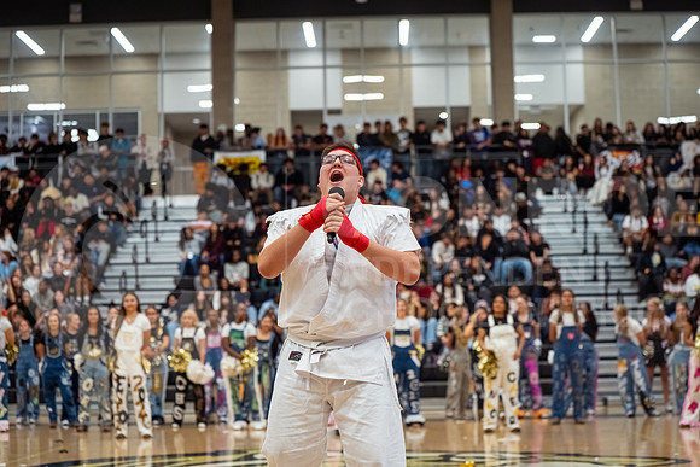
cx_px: 350
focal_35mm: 70
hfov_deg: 28.8
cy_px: 234
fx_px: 1361
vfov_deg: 19.5
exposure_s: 1/1000
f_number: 3.2
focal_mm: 70
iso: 3200
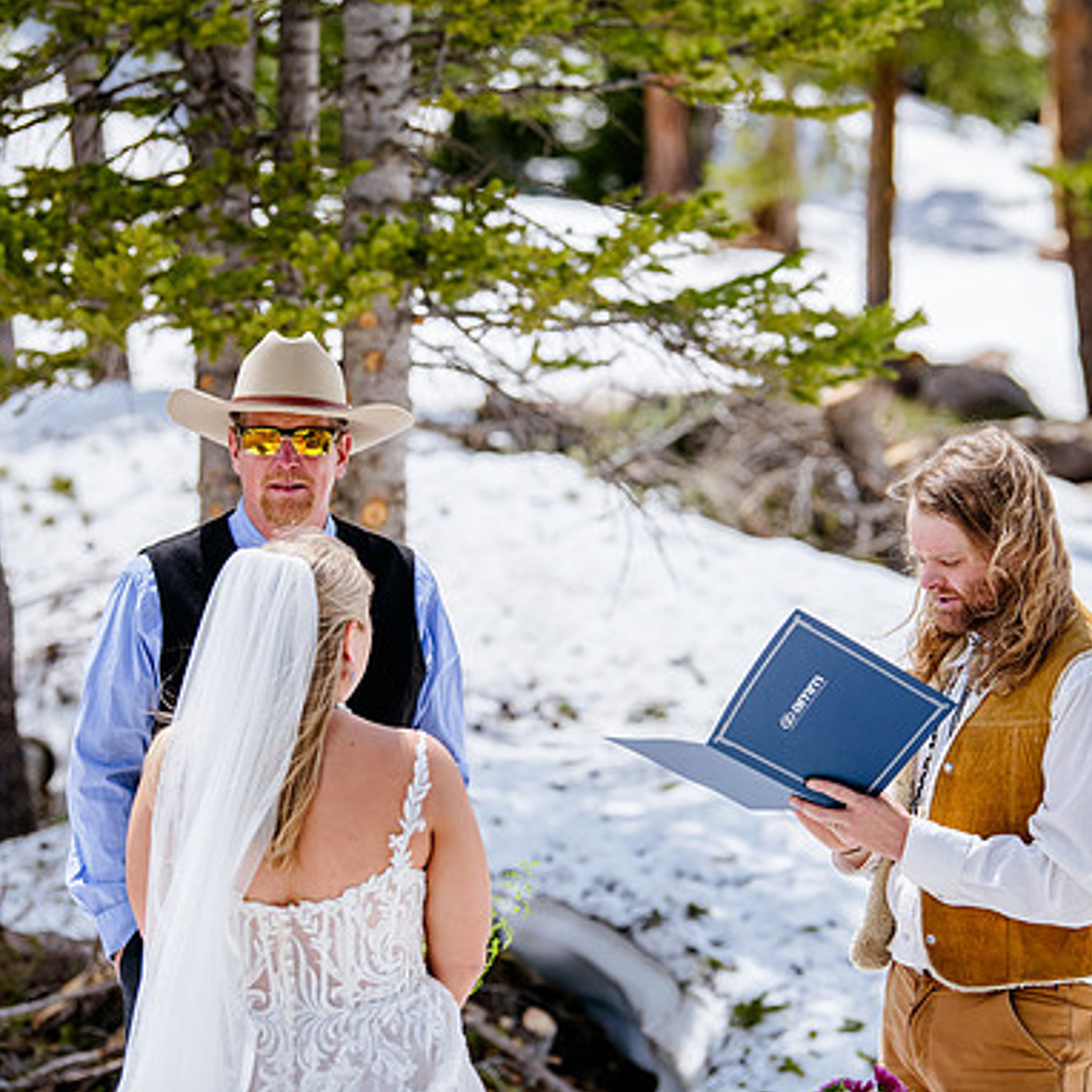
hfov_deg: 11.3
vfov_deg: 11.3
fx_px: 5532
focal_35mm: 155
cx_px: 555
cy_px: 545
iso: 160
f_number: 3.5
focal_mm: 120
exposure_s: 1/2000
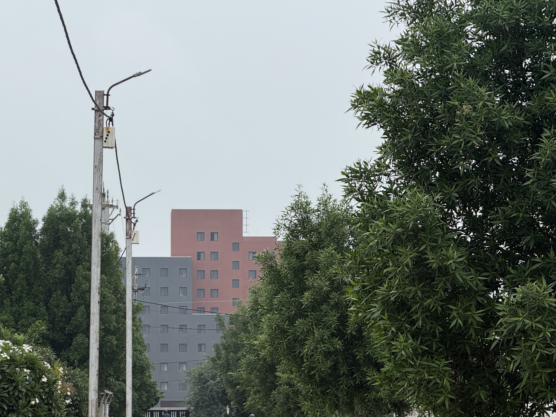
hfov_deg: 12.6
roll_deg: -0.3
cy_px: 247
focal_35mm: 157
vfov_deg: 9.4
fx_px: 2522
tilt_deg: +4.4
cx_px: 209
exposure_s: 1/1969
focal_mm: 15.66
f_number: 2.8
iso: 50
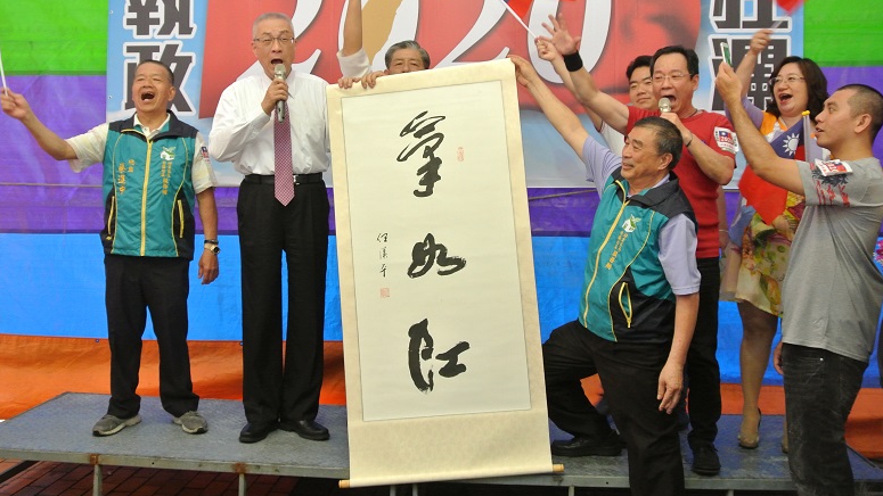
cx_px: 443
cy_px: 216
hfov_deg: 52.8
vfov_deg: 31.2
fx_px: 890
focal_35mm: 38
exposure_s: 1/60
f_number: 4
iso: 900
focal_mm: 13.6
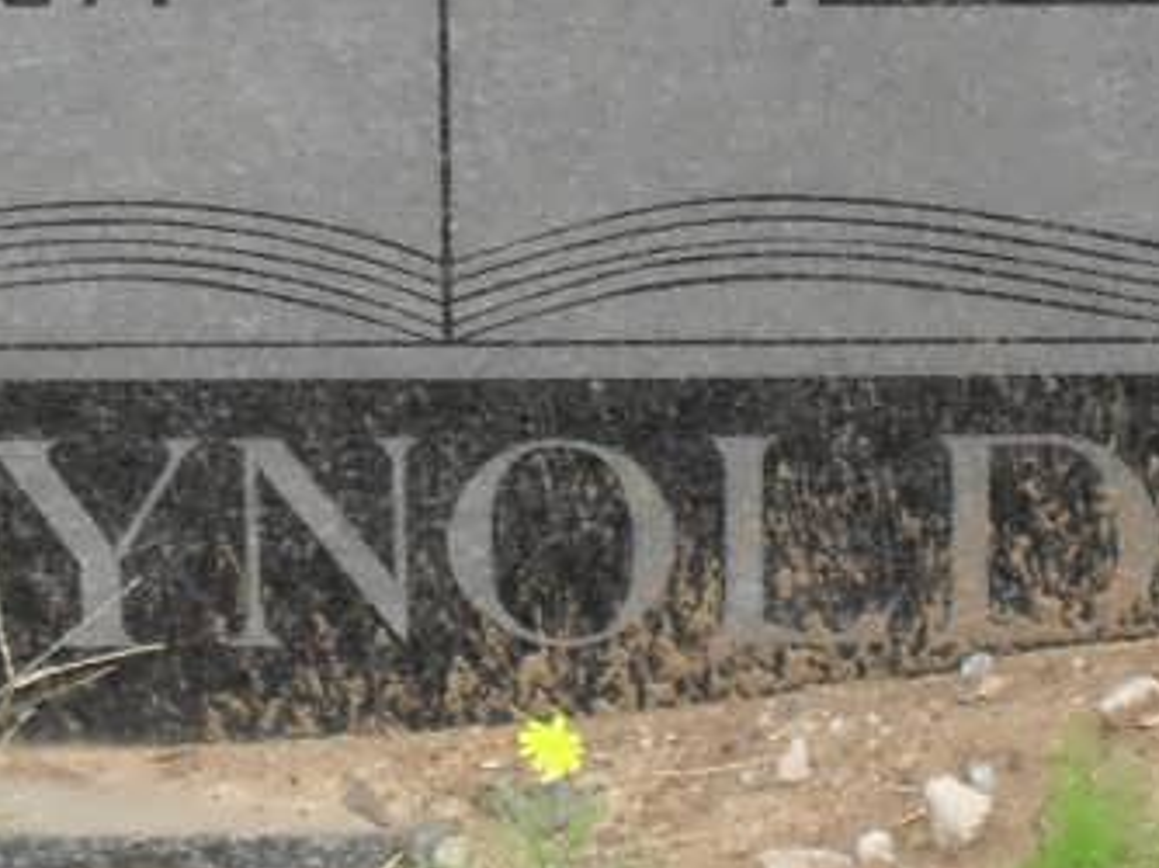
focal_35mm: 205
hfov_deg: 9.7
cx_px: 541
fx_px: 6859
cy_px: -392
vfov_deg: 7.1
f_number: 4.3
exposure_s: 1/180
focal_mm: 10.1
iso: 100
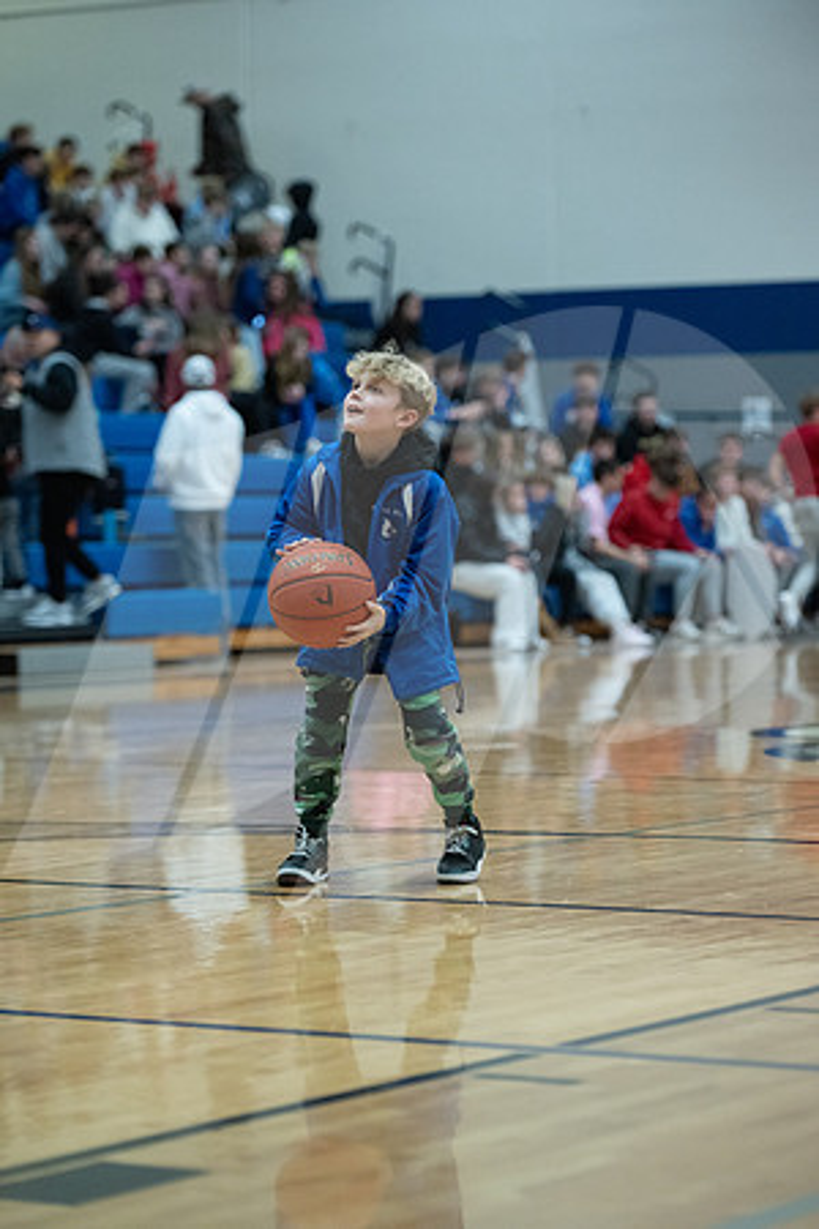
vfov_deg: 17.1
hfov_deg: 11.4
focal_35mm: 120
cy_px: 614
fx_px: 4095
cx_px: 410
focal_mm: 120
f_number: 2.8
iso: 8000
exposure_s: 1/1000
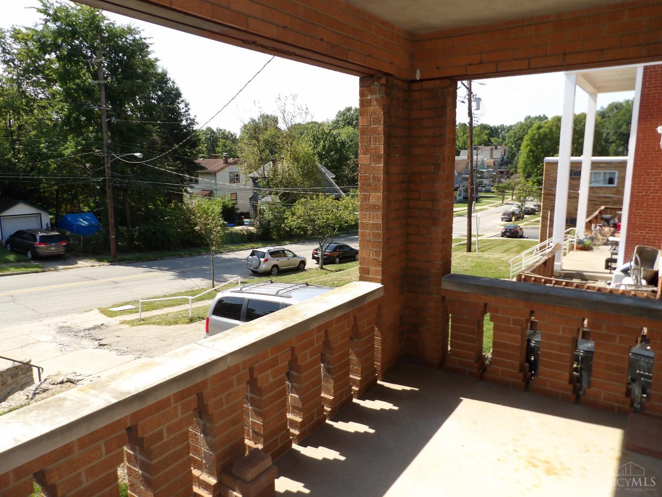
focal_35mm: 24
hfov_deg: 71.6
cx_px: 331
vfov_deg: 56.8
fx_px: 459
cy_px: 248
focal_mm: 4.3
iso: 100
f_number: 3.2
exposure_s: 1/531
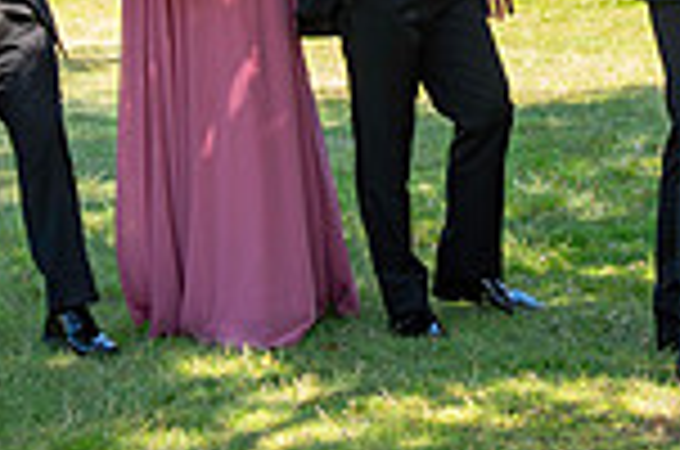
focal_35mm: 146
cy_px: -216
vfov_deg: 9.1
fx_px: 2752
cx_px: 509
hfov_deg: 14.0
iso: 250
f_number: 3.2
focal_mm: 38
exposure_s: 1/800
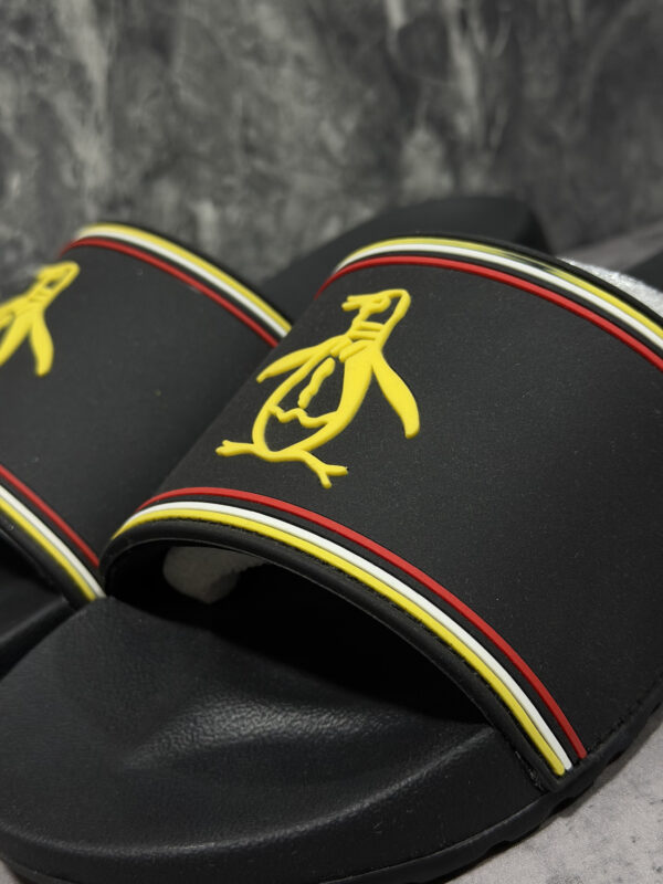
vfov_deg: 39.7
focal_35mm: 48
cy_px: 442
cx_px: 332
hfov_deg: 30.3
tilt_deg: -24.4
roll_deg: +12.7
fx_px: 1226
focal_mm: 6.76
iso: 320
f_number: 1.78
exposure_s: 1/40
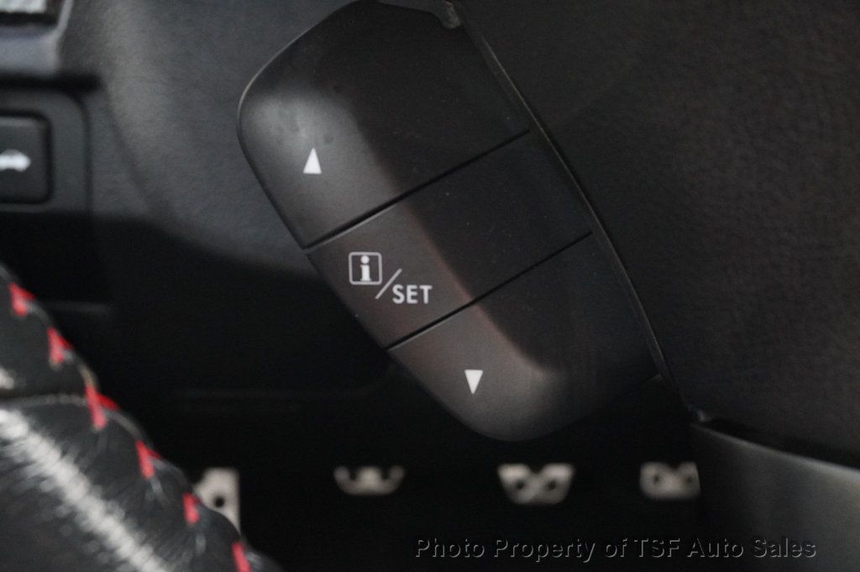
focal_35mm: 45
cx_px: 430
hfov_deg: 43.6
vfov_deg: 29.8
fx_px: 1074
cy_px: 286
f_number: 9
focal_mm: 30
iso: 6400
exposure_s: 1/250
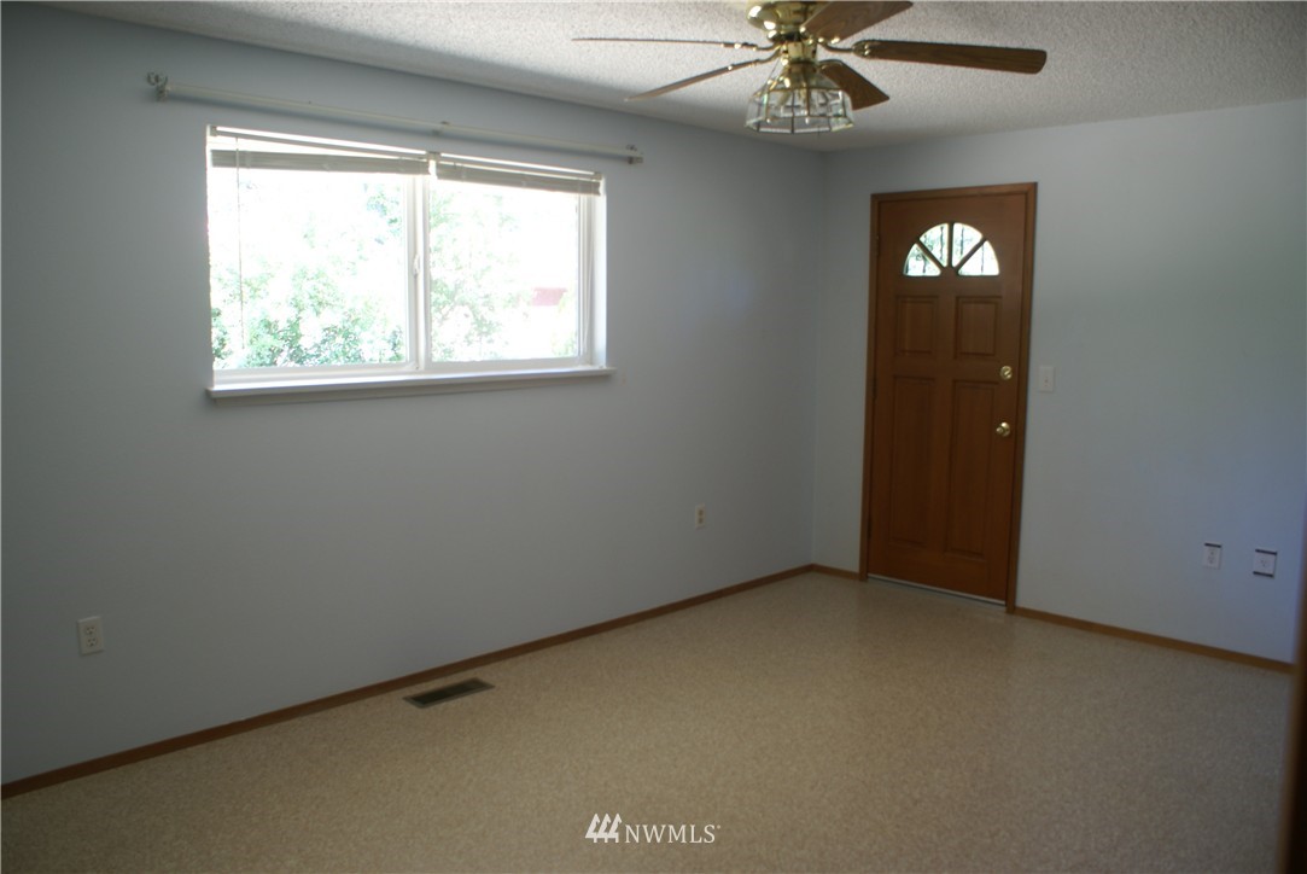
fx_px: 981
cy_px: 437
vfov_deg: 48.0
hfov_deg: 67.3
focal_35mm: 27
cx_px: 654
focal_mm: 18
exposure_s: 1/10
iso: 100
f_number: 3.5
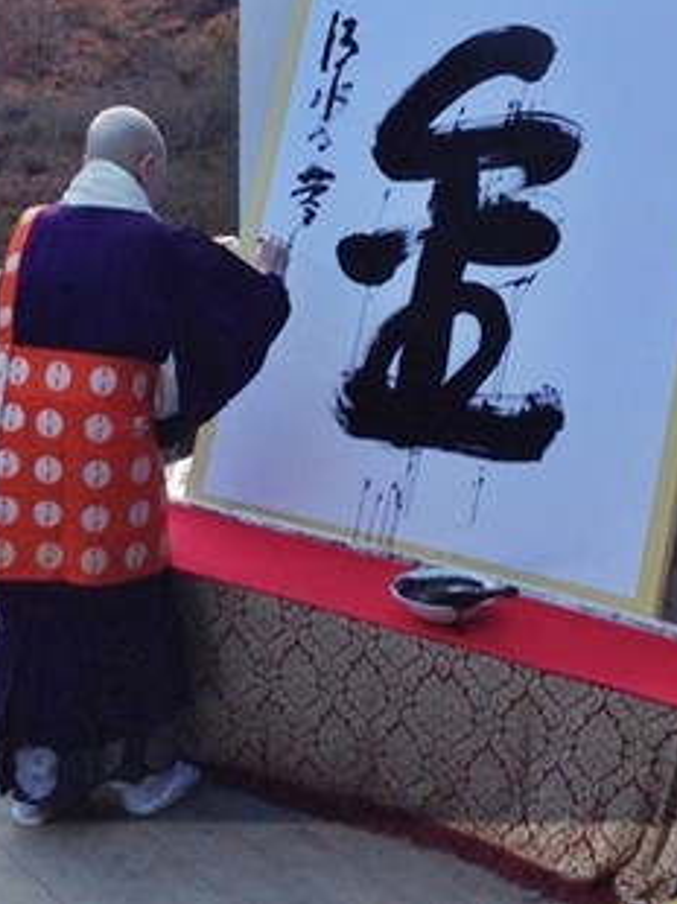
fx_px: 1253
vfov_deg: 38.9
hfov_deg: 30.1
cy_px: 251
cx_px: 409
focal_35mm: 48
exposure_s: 1/387
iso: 50
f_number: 2.4
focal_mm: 4.13
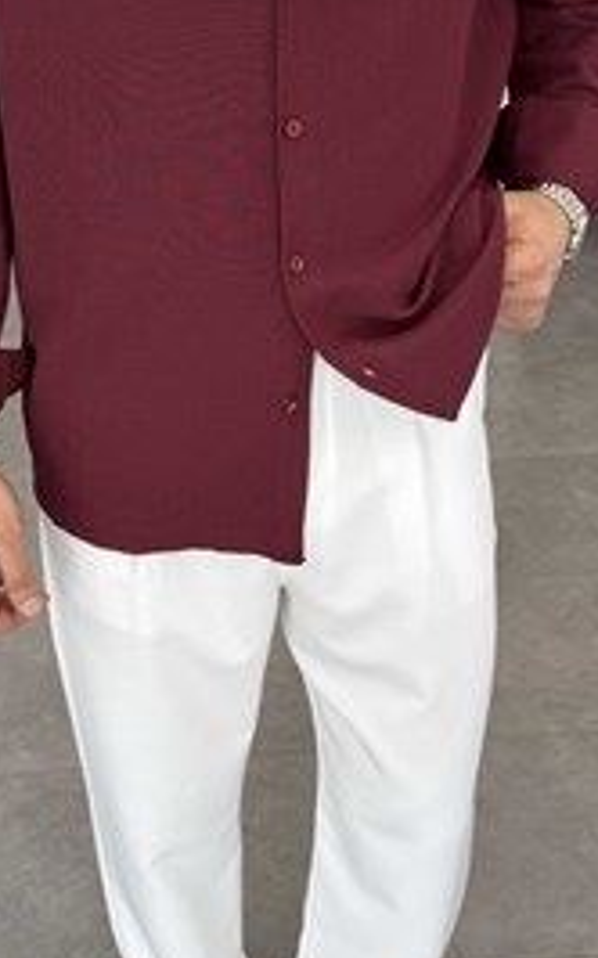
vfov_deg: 39.5
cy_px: 409
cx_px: 238
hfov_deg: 25.3
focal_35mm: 51
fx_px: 1331
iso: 64
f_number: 1.78
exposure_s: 1/248
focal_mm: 6.76
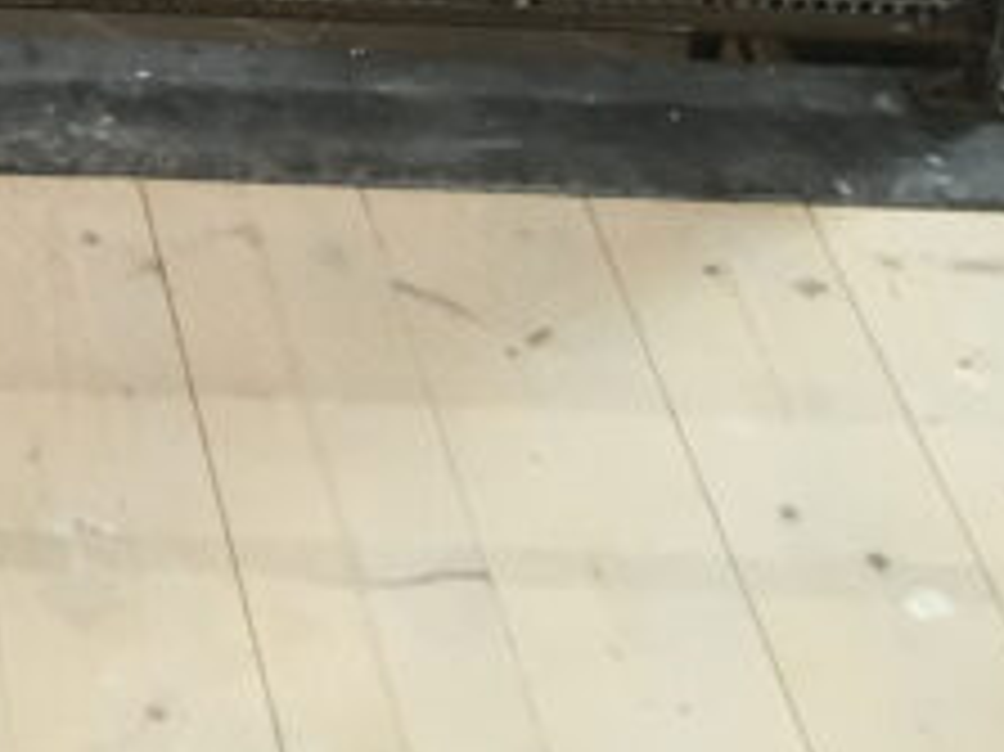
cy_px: -887
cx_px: -558
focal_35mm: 133
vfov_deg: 10.1
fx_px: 3855
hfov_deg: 13.8
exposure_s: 1/33
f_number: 2.2
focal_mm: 4.15
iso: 100
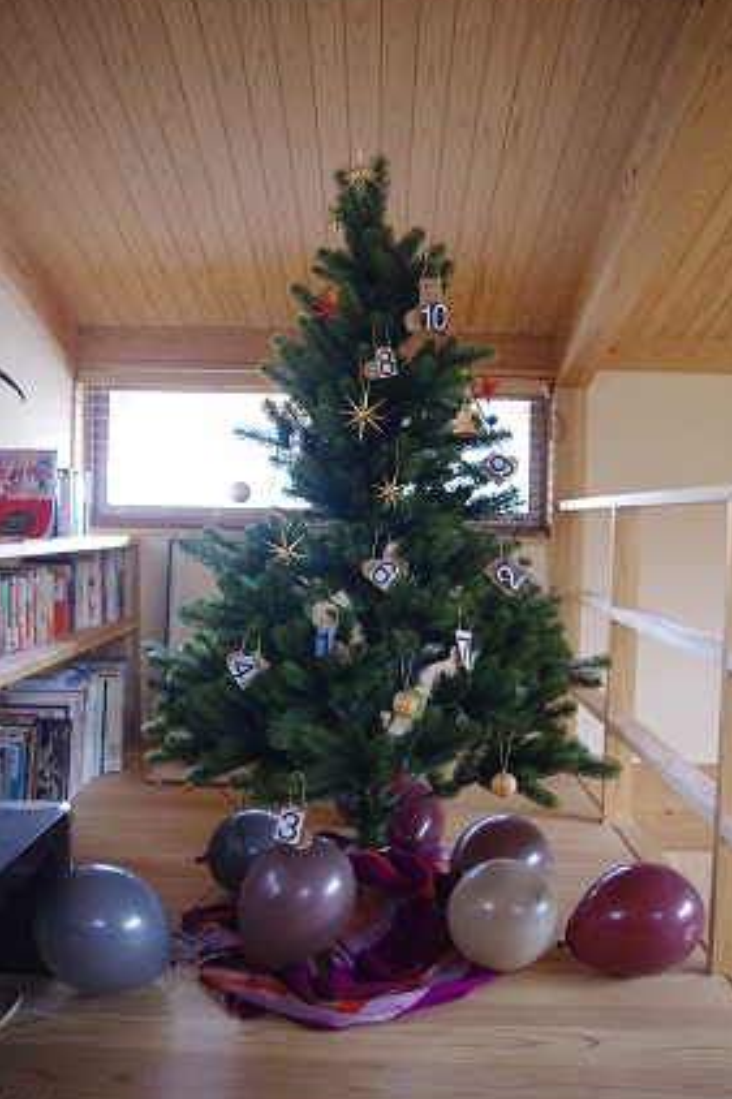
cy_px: 547
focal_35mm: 32
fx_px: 977
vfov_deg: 58.7
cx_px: 386
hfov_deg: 41.1
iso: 1600
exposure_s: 1/50
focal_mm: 20
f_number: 4
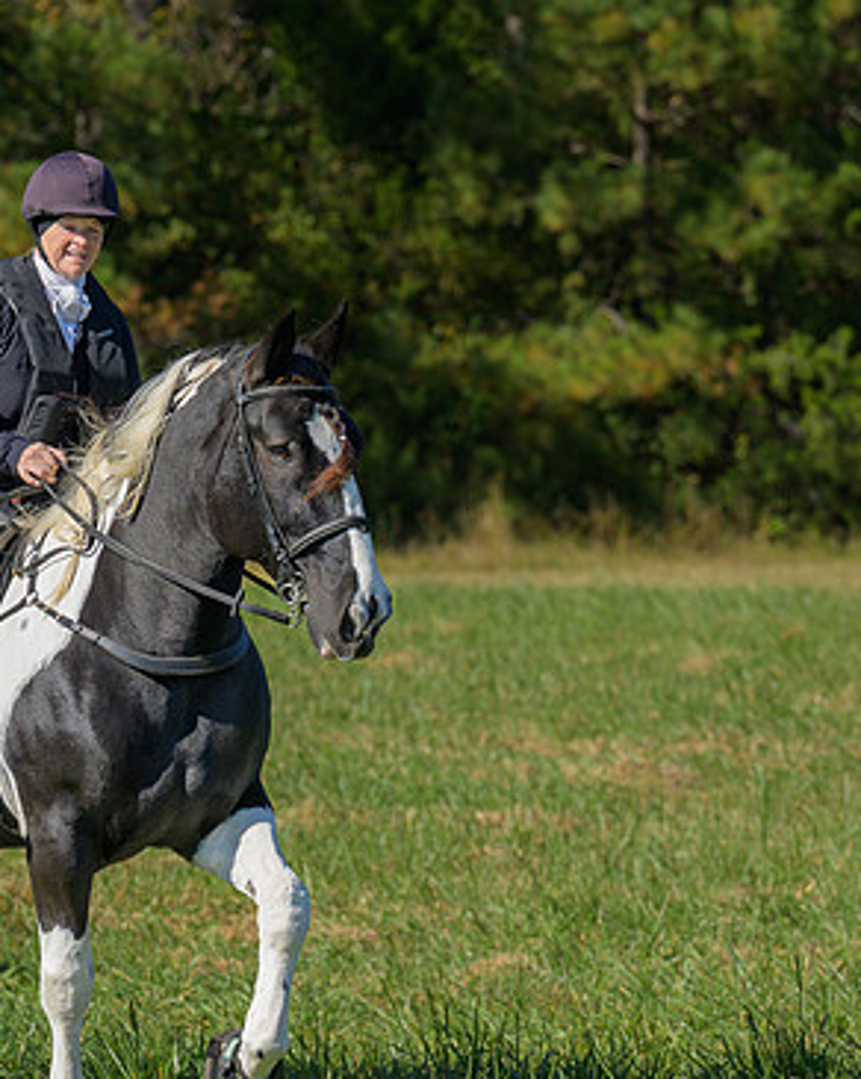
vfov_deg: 8.0
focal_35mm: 242
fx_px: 7721
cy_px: 399
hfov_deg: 6.3
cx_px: -140
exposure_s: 1/800
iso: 200
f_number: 4
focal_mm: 110
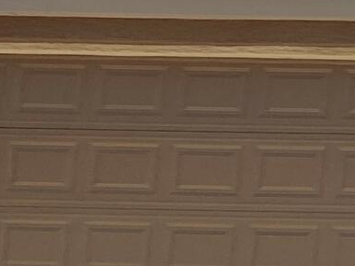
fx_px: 2102
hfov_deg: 8.7
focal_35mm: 205
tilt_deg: +11.3
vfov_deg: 7.1
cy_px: -216
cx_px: 875
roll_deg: -1.0
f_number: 1.8
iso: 32
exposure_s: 1/2967
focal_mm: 4.25
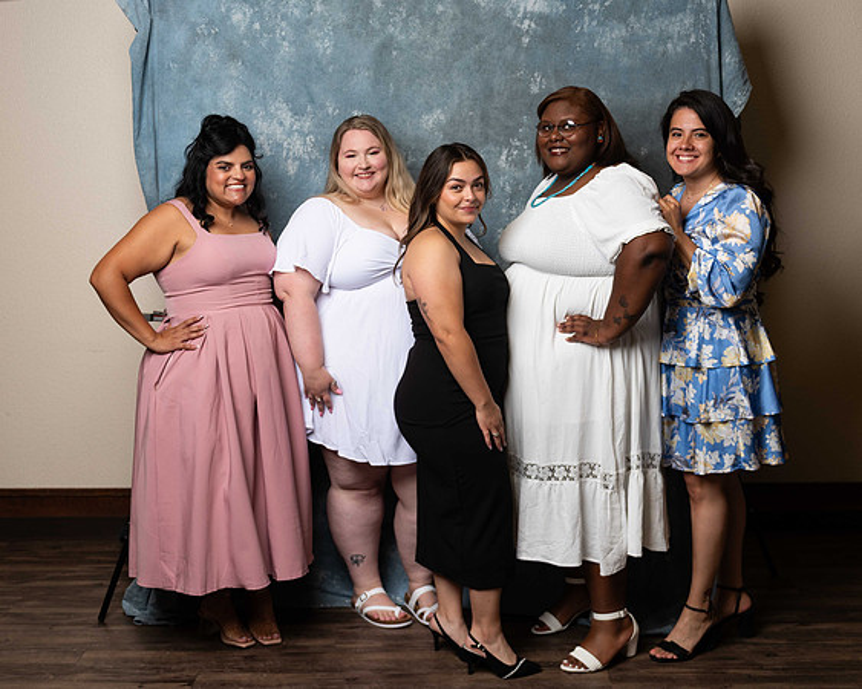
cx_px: 431
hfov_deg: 41.9
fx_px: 1126
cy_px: 314
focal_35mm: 44
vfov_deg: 34.0
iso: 80
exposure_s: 1/200
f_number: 3.2
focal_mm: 36
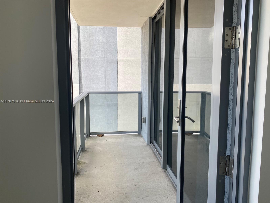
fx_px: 203
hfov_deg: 67.3
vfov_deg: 53.1
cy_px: 102
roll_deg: -0.1
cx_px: 135
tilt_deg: -4.8
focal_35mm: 26
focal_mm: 4.25
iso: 32
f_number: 1.8
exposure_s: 1/219
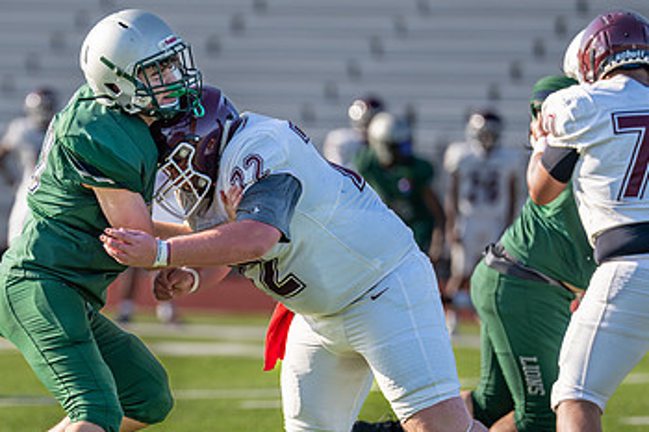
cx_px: 126
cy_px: 258
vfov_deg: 3.1
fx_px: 7964
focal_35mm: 442
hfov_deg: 4.7
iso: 250
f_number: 2.8
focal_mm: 200
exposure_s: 1/2500
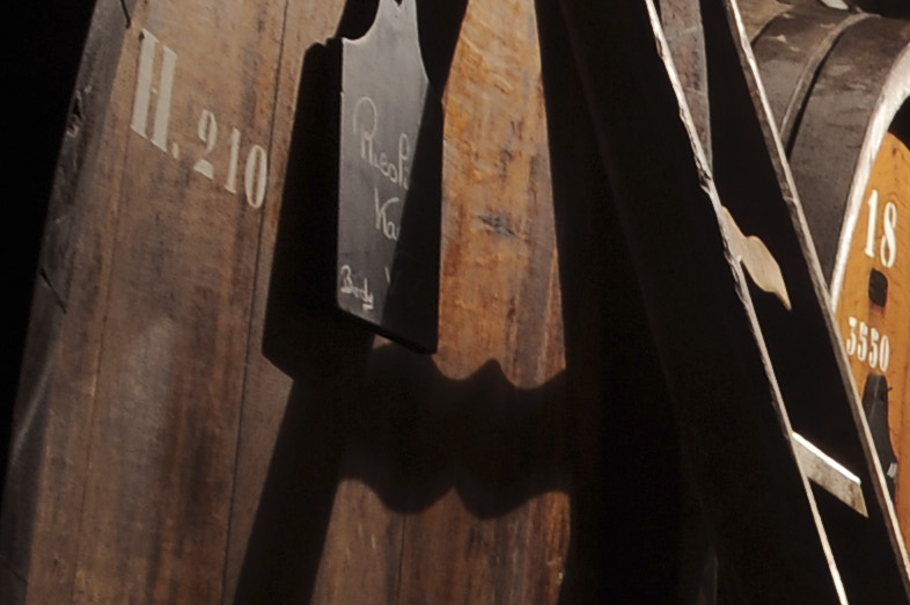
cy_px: 902
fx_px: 3307
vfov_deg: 10.1
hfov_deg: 14.1
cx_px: 1584
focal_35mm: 131
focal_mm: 16
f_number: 8
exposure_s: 4
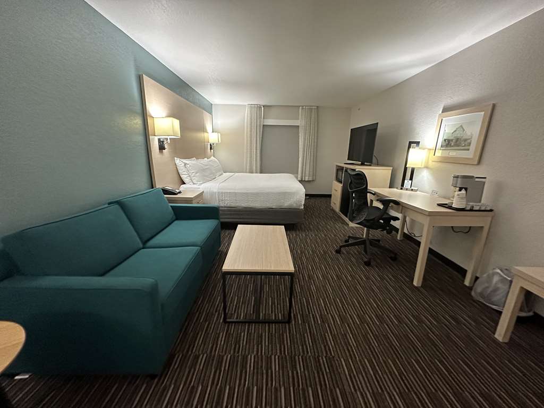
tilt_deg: -12.9
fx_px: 220
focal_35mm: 14
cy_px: 204
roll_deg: -1.6
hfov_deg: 102.1
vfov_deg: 85.7
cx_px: 272
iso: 640
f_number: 2.2
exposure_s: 1/60
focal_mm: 2.22
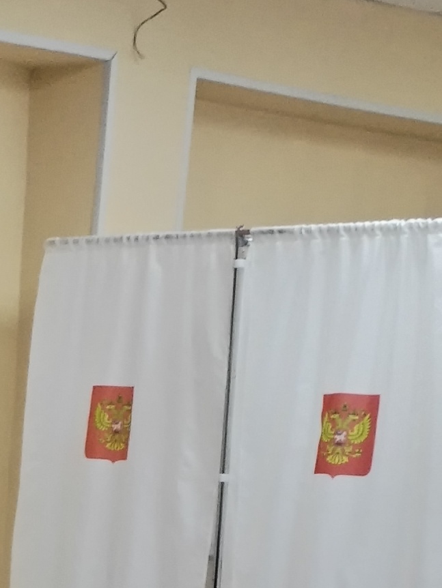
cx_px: -344
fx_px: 2638
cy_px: 927
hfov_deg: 9.2
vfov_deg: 12.1
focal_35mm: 155
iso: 169
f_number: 1.8
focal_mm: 4.75
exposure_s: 1/50
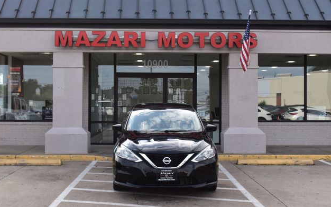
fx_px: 451
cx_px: 162
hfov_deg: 40.3
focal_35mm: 50
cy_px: 102
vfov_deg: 25.8
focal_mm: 32
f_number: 10
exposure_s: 1/250
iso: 400
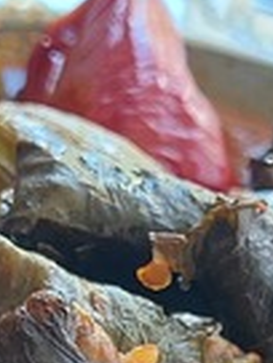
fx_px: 1703
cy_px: 627
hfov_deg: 9.2
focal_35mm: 162
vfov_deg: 11.4
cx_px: 179
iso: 100
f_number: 1.8
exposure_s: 1/50
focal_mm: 5.23
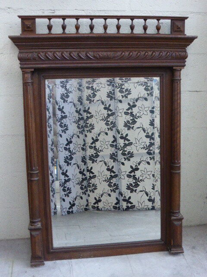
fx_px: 423
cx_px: 104
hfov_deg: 27.5
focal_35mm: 53
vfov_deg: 36.2
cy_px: 138
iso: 800
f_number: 4.4
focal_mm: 9
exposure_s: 1/10
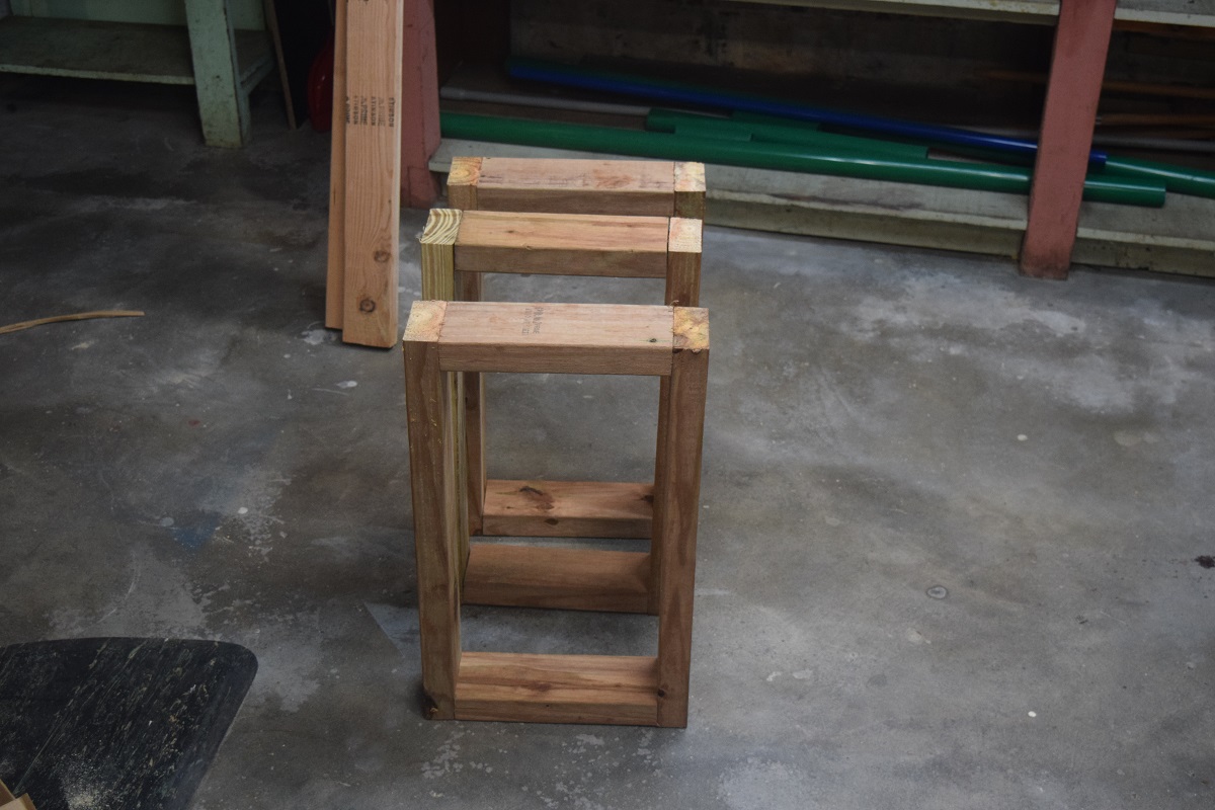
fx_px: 1620
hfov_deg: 41.1
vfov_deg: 28.1
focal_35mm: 48
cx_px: 608
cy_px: 405
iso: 1600
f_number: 4.5
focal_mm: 32
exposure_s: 1/60
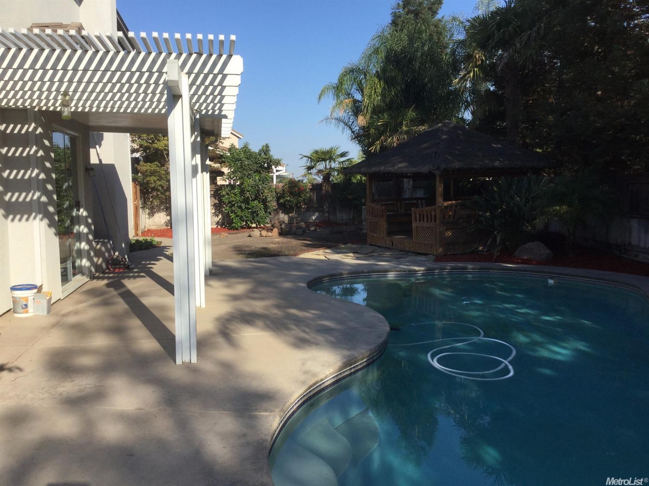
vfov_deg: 45.4
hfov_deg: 58.4
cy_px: 243
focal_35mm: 31
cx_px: 324
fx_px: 581
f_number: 2.4
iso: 25
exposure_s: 1/1164
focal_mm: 3.3
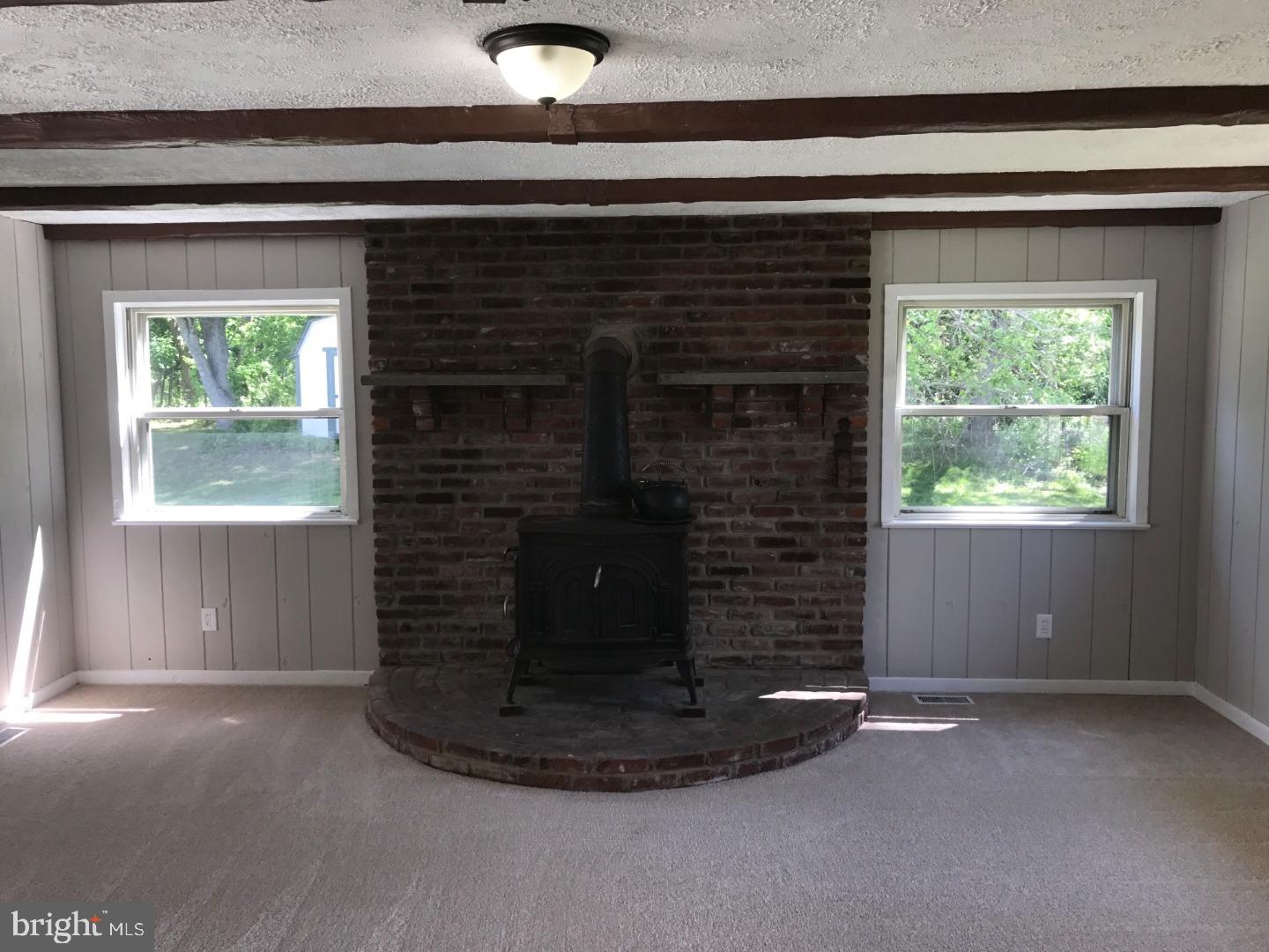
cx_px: 634
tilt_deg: -6.1
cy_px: 476
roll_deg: +0.5
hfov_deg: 63.4
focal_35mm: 28
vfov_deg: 49.7
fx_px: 1026
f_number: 1.8
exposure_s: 1/71
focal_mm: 3.99
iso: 20
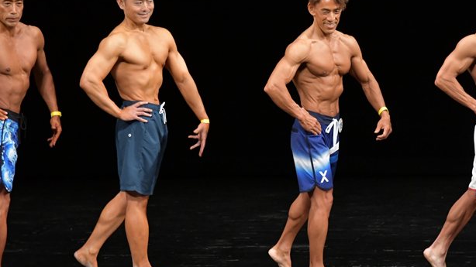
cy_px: 127
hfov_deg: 6.0
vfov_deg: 3.4
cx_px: 288
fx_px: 4505
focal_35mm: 357
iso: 3200
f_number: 5.6
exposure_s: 1/400
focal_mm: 180
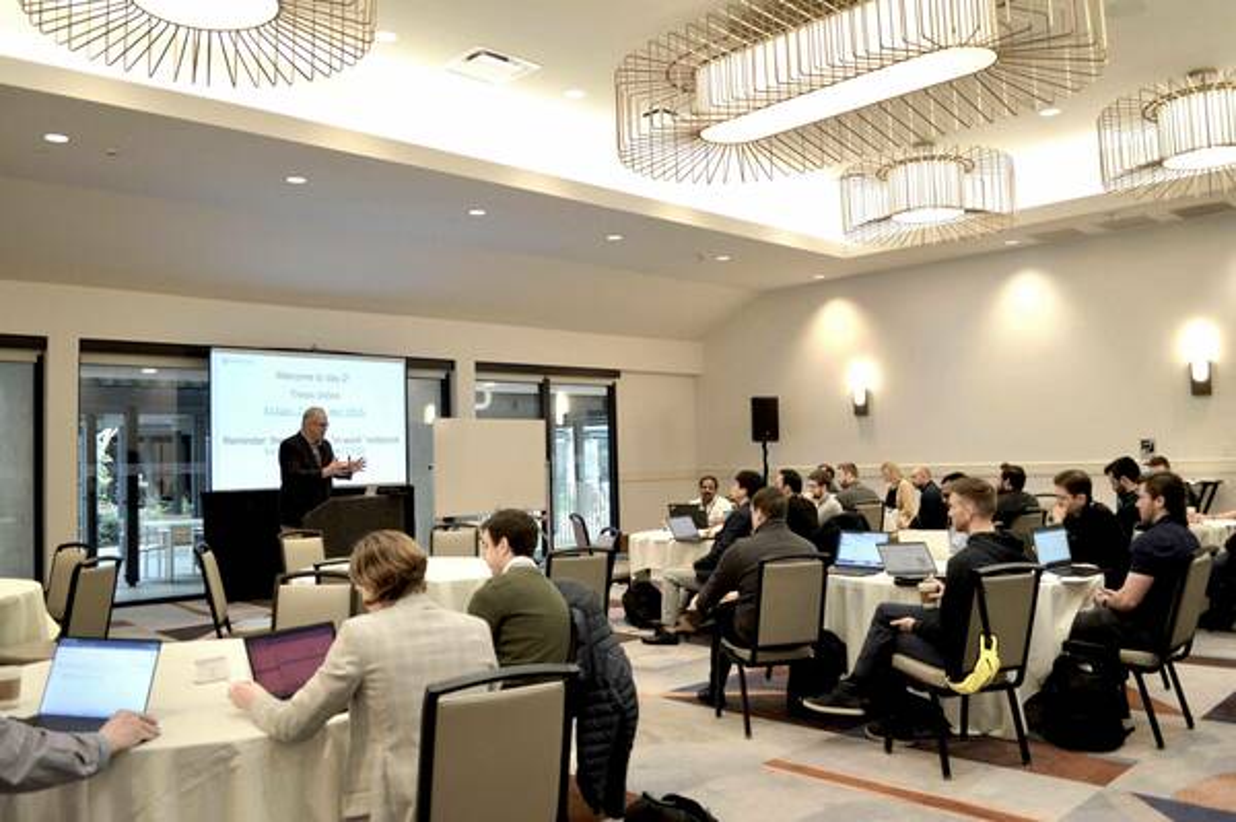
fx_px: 926
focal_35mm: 27
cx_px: 618
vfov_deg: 47.9
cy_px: 411
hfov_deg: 67.4
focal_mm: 18
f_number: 3.5
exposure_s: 1/50
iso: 400
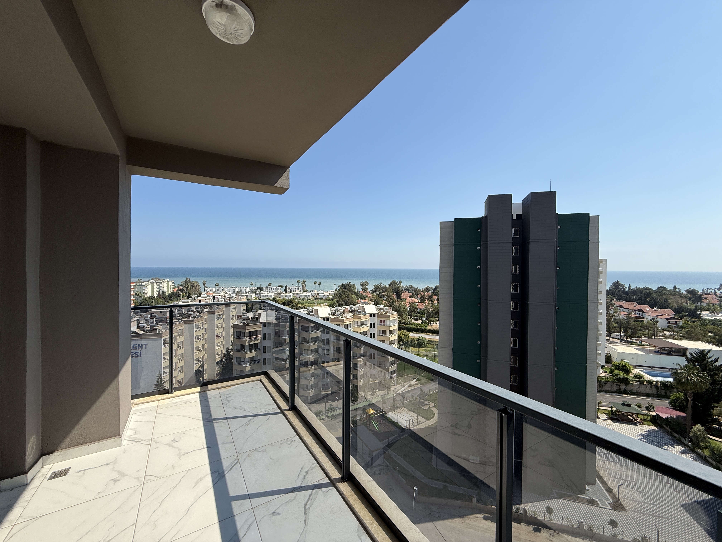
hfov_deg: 102.1
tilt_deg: +0.3
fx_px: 292
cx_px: 361
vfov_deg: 85.7
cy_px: 271
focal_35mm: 14
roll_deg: +0.1
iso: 50
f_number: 2.2
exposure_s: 1/2506
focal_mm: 2.22
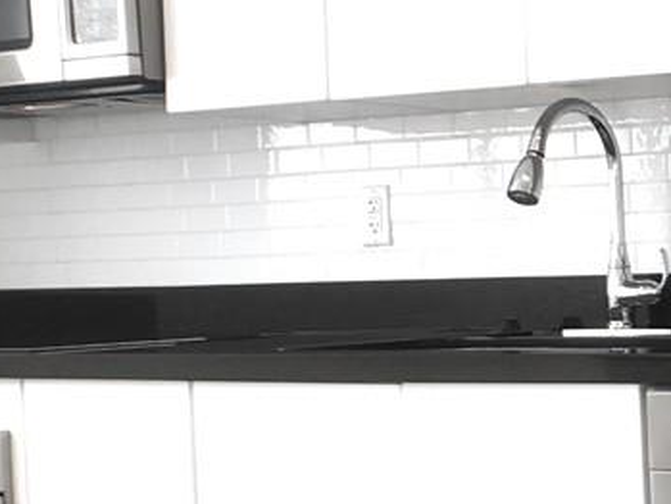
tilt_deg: -2.8
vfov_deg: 11.1
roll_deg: +0.9
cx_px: 994
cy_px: 369
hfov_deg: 13.9
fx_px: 2579
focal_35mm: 133
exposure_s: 1/146
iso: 25
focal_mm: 4.15
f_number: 2.2
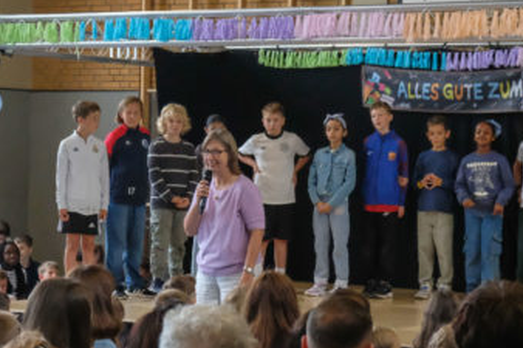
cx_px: 246
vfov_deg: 11.8
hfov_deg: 17.6
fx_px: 1684
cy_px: 277
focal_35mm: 116
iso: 12800
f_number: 4.5
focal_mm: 34.3
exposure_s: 1/1900
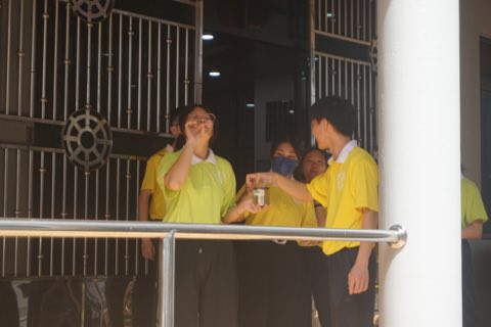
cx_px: 246
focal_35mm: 75
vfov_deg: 18.2
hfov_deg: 27.0
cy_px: 164
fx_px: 1023
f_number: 5.6
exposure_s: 1/160
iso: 100
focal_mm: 50
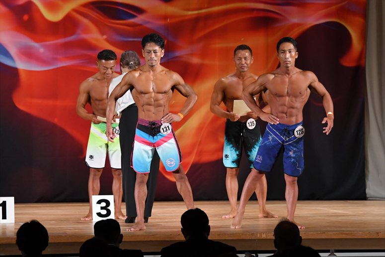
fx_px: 2159
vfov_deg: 6.8
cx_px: 192
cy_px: 128
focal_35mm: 202
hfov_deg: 10.2
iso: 3200
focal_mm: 135
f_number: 5.6
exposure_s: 1/400
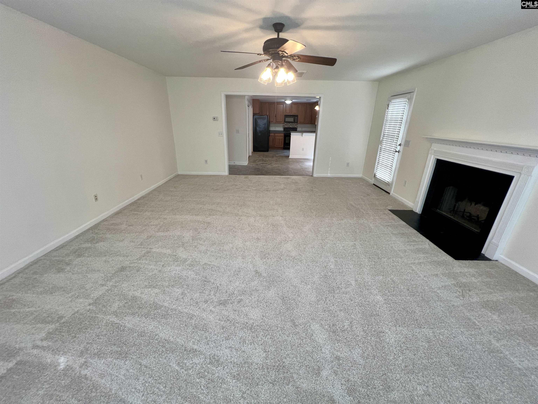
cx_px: 269
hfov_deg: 106.2
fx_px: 202
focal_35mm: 13
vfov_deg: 89.9
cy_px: 202
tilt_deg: -19.5
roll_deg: -1.1
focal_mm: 1.57
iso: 125
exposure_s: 1/120
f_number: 1.8
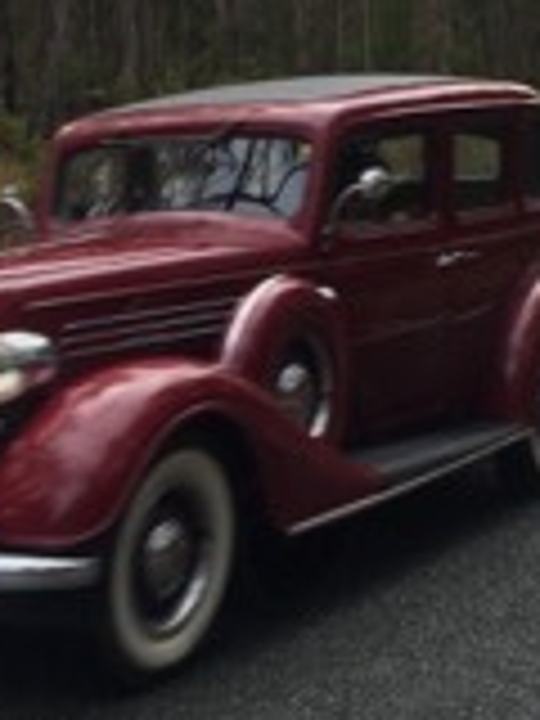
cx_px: 238
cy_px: 261
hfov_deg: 15.7
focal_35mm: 94
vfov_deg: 20.8
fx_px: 1955
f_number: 2.2
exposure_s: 1/321
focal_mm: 4.15
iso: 32
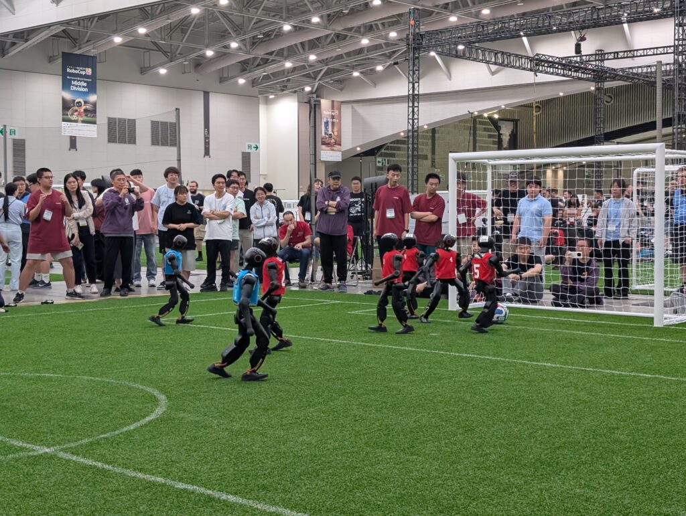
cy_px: 258
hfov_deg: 38.9
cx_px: 343
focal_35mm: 49
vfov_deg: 29.7
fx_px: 972
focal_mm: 6.9
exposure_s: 1/447
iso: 577
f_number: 1.68
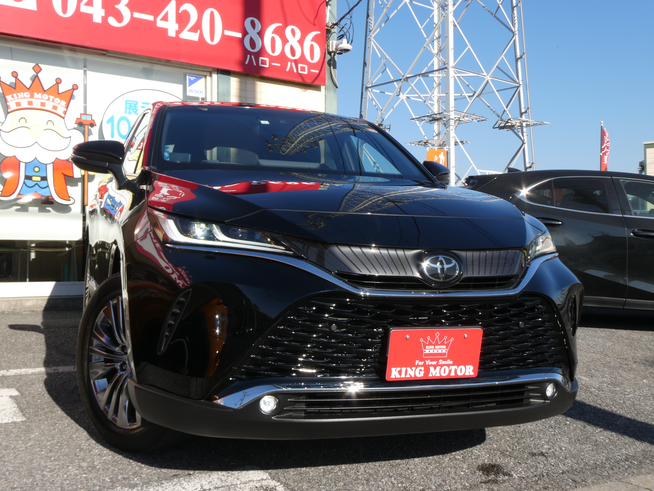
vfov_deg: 38.7
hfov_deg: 50.1
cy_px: 246
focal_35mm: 37
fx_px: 699
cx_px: 327
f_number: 5.6
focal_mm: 6.7
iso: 80
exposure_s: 1/250
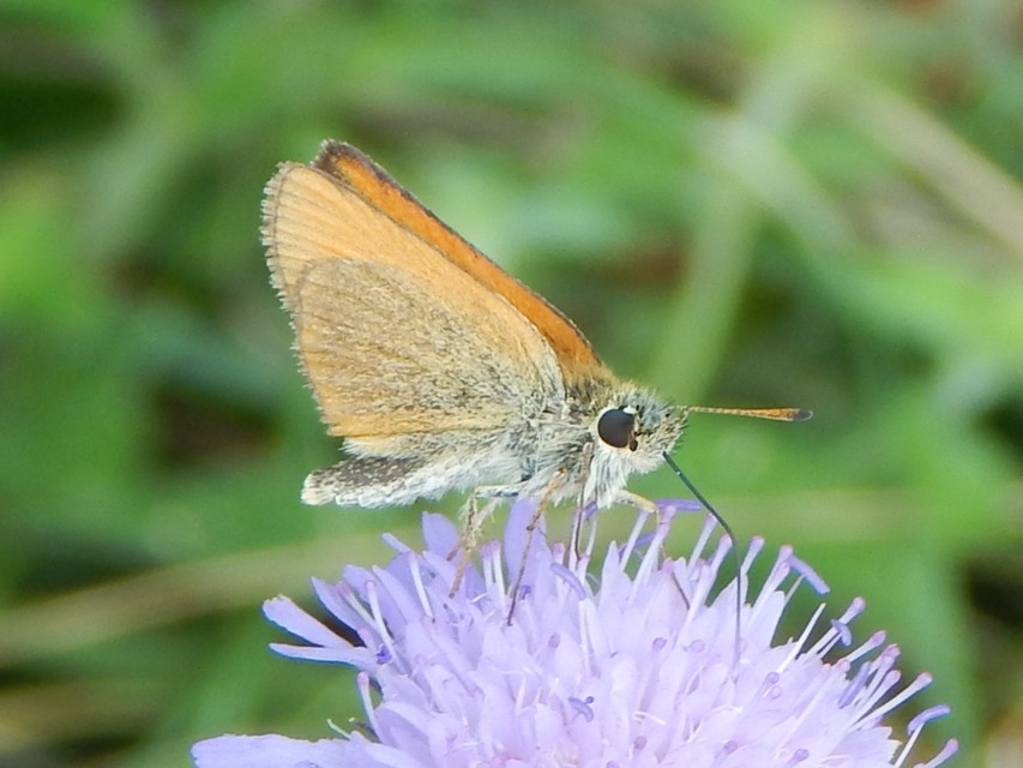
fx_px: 3872
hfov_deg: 15.1
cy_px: 384
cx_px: 512
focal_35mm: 131
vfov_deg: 11.3
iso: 125
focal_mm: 23.4
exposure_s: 1/160
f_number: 4.8
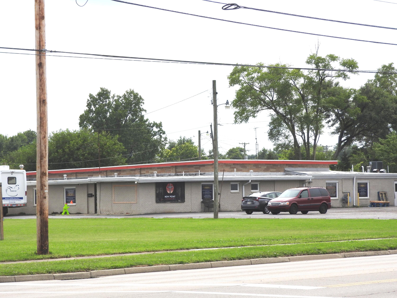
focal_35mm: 135
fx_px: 1548
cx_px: 198
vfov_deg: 11.0
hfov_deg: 14.6
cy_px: 149
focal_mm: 24.2
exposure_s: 1/800
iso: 100
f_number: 5
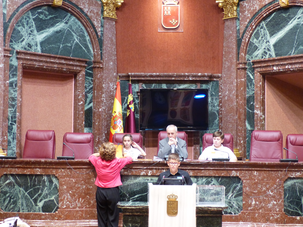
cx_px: 152
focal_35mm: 59
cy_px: 114
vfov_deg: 24.8
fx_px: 516
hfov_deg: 32.7
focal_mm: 10.5
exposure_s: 1/15
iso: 400
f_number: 2.8
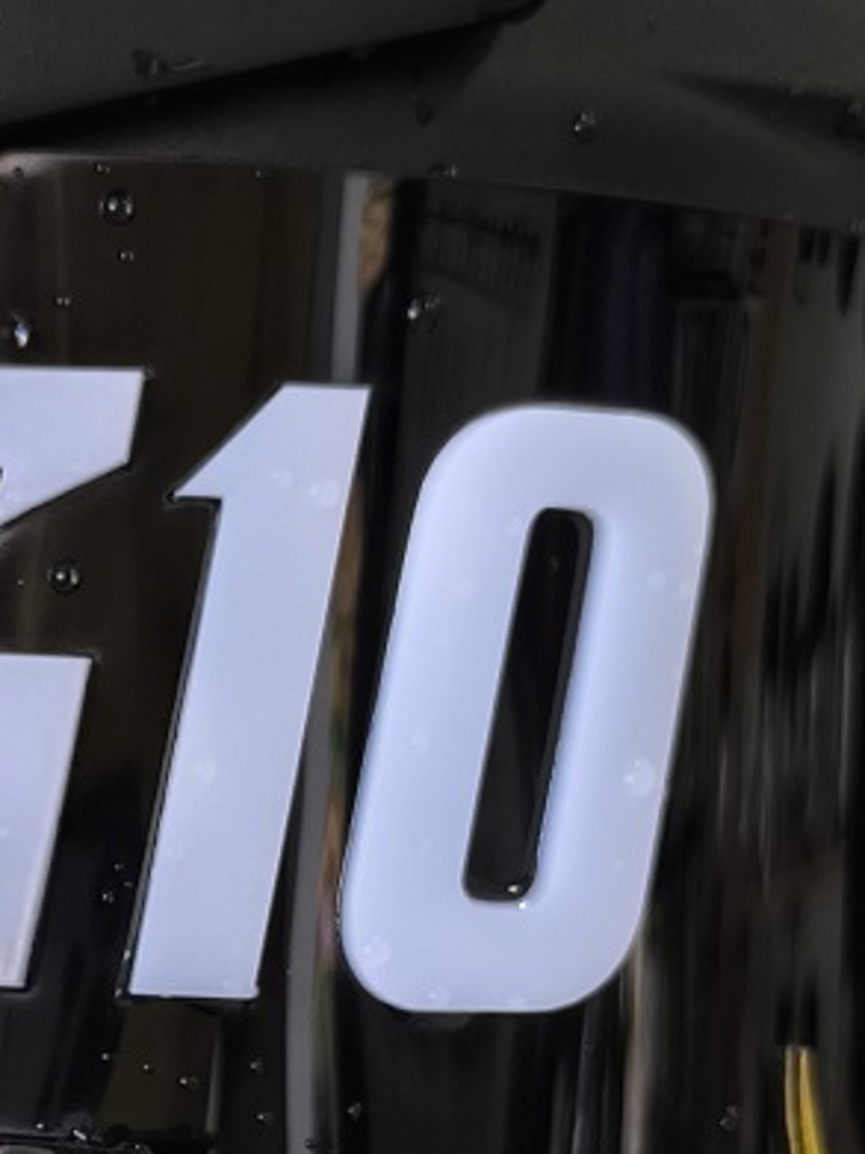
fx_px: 3200
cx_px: 74
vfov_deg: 20.2
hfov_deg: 15.2
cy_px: 927
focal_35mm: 96
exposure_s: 1/50
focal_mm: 6.14
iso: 640
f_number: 1.65
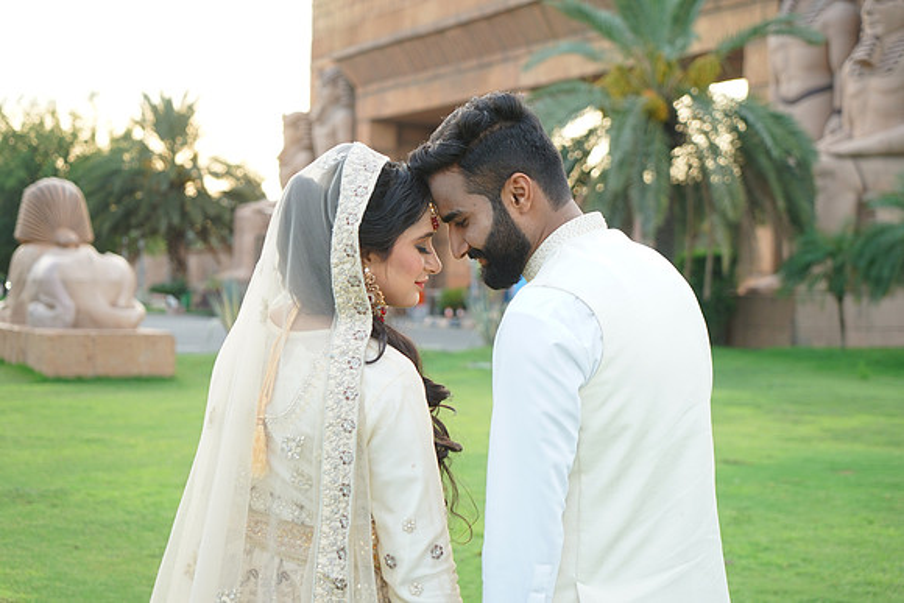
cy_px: 302
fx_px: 1507
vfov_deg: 22.6
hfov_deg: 33.4
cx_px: 452
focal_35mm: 60
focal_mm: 60
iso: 320
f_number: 4
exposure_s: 1/200
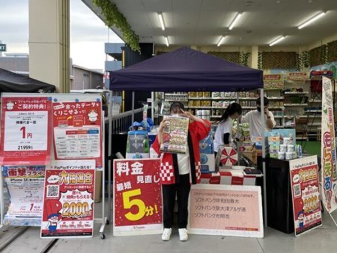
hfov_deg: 67.3
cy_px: 126
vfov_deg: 53.1
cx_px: 168
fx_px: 253
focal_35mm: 26
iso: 50
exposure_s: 1/120
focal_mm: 4.2
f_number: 1.6
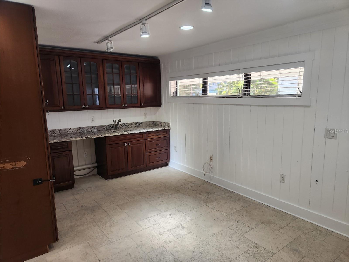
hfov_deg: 73.9
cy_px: 131
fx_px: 232
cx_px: 174
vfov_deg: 58.9
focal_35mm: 23
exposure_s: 1/120
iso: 125
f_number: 1.8
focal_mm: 5.4
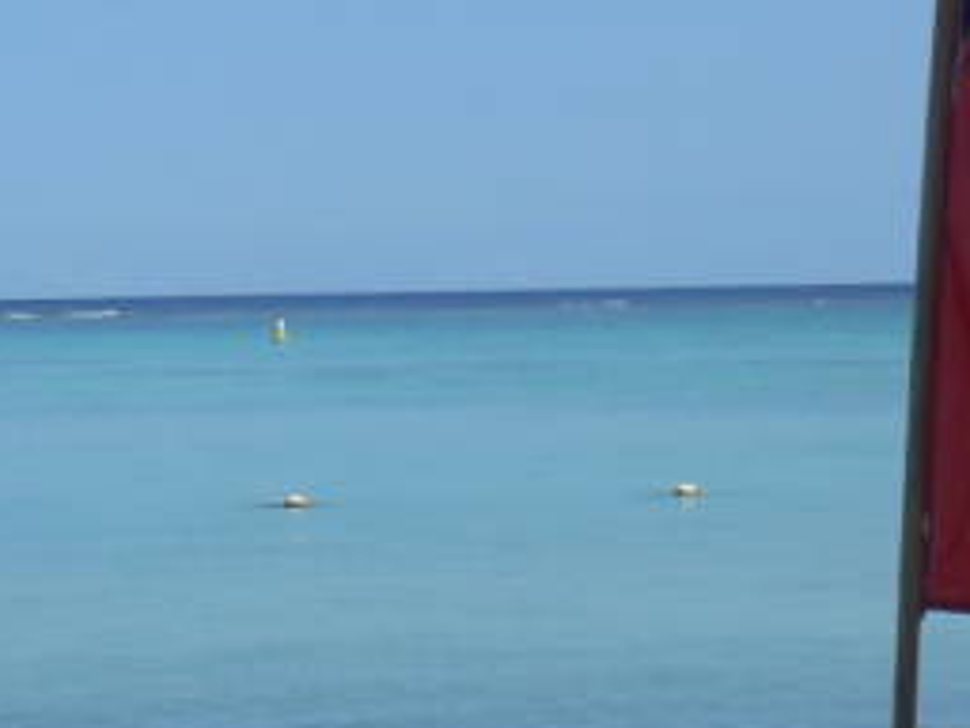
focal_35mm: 164
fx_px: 4596
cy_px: 967
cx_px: 163
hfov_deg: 12.0
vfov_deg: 8.9
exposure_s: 1/1250
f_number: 3.9
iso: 80
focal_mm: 7.2
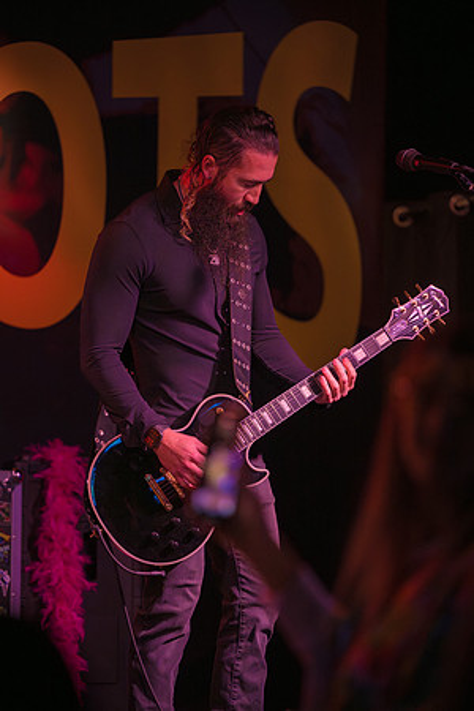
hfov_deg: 7.8
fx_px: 3456
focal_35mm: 175
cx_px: 237
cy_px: 356
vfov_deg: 11.7
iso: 3200
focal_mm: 175
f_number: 2.8
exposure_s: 1/250
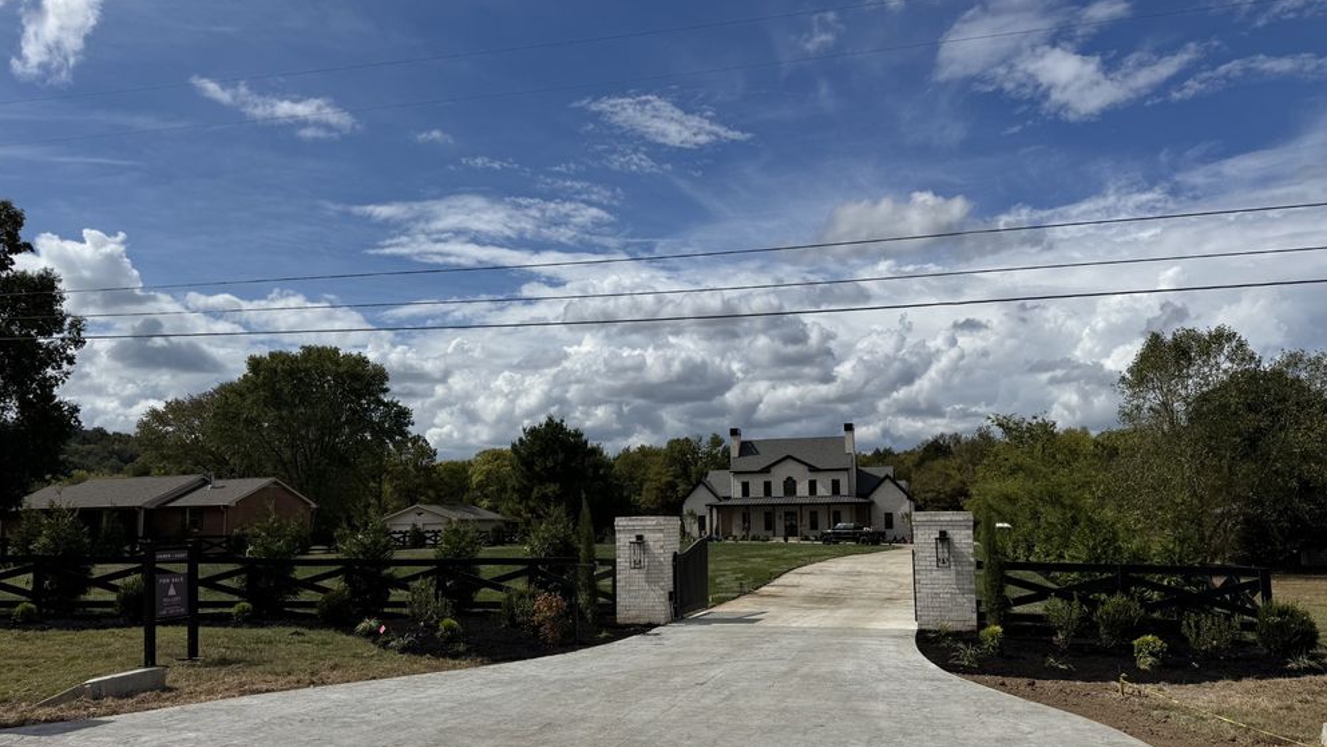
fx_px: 950
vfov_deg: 42.7
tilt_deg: +6.8
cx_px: 684
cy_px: 444
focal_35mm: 27
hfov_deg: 69.8
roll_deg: +0.2
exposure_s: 1/12346
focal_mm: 6.76
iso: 80
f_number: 1.78
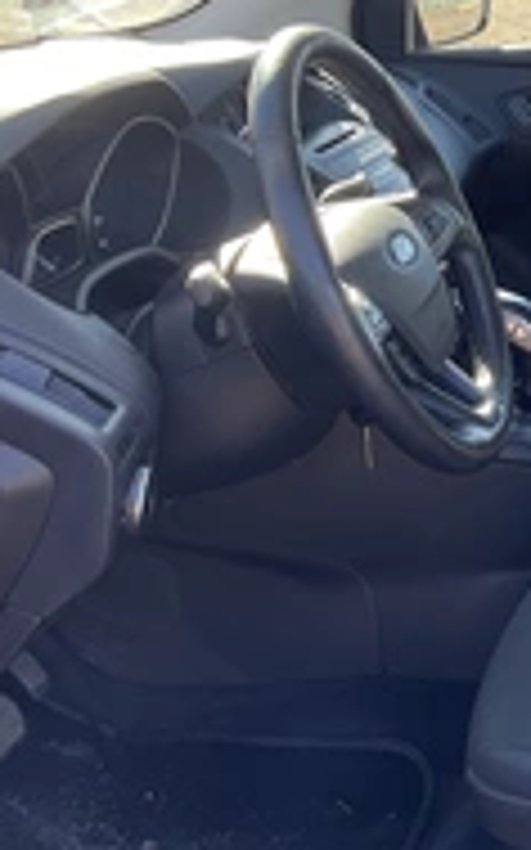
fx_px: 1506
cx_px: 616
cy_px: 423
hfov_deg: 19.0
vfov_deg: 31.5
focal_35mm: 65
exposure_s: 1/140
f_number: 1.8
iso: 32
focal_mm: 3
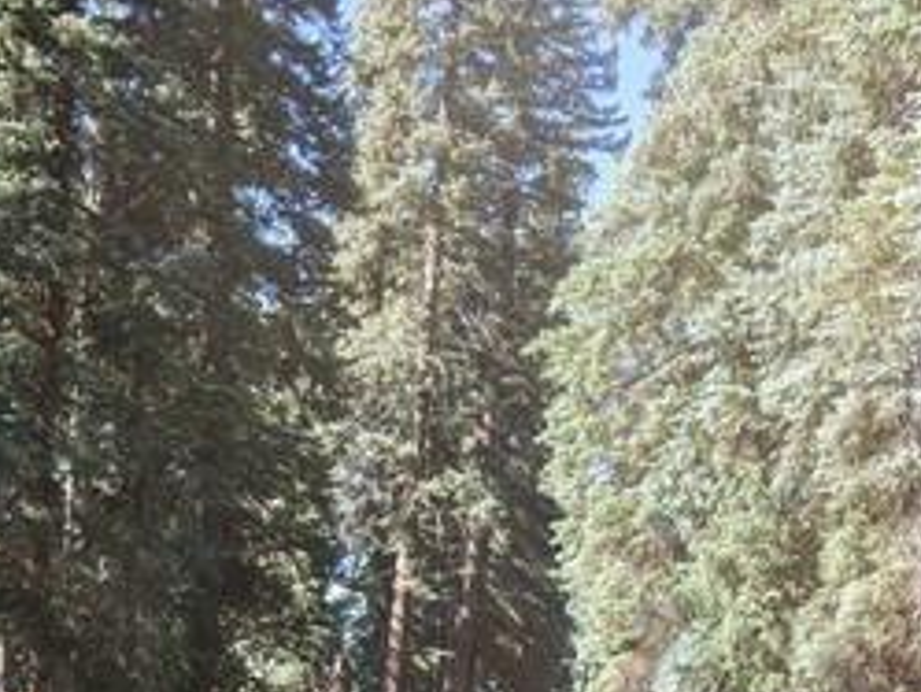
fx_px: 2050
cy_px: 840
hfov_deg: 25.3
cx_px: 455
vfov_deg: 18.1
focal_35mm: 77
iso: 210
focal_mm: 8.67
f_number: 1.8
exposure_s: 1/20
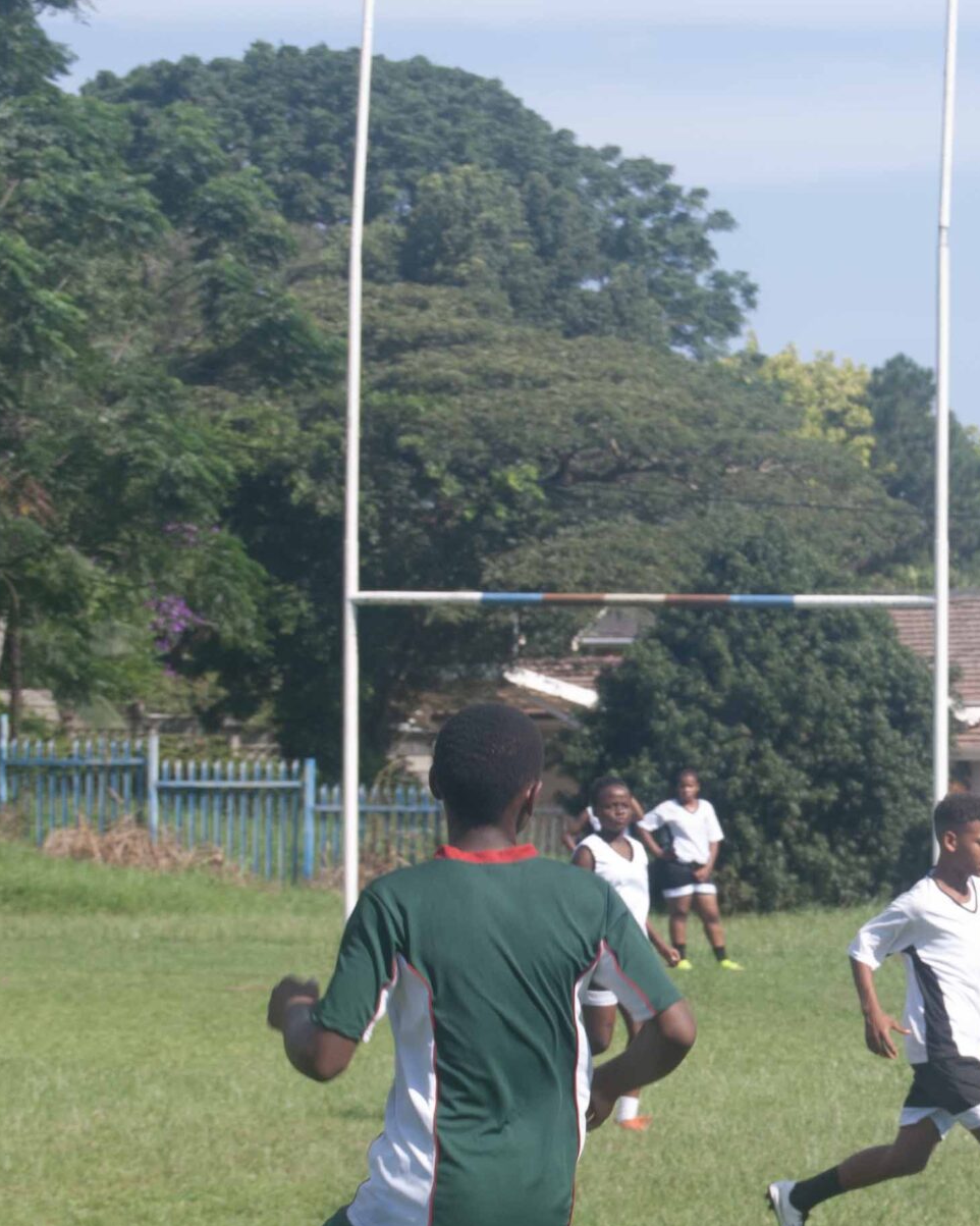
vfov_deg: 11.7
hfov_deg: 9.3
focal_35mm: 165
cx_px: 959
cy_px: 840
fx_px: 5984
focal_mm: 55
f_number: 7.1
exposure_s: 1/200
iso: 100
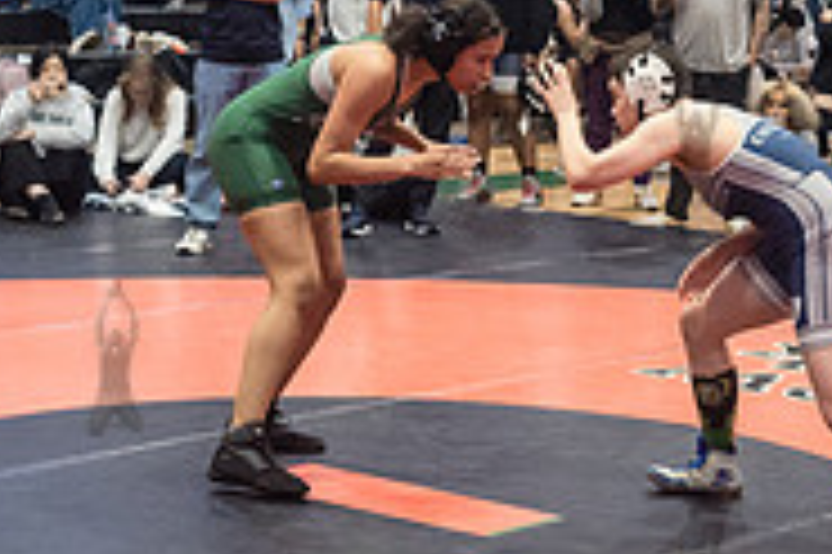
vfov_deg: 12.4
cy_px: 137
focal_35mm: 110
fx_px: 2540
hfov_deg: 18.4
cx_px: 693
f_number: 3.2
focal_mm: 35
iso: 5000
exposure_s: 1/400
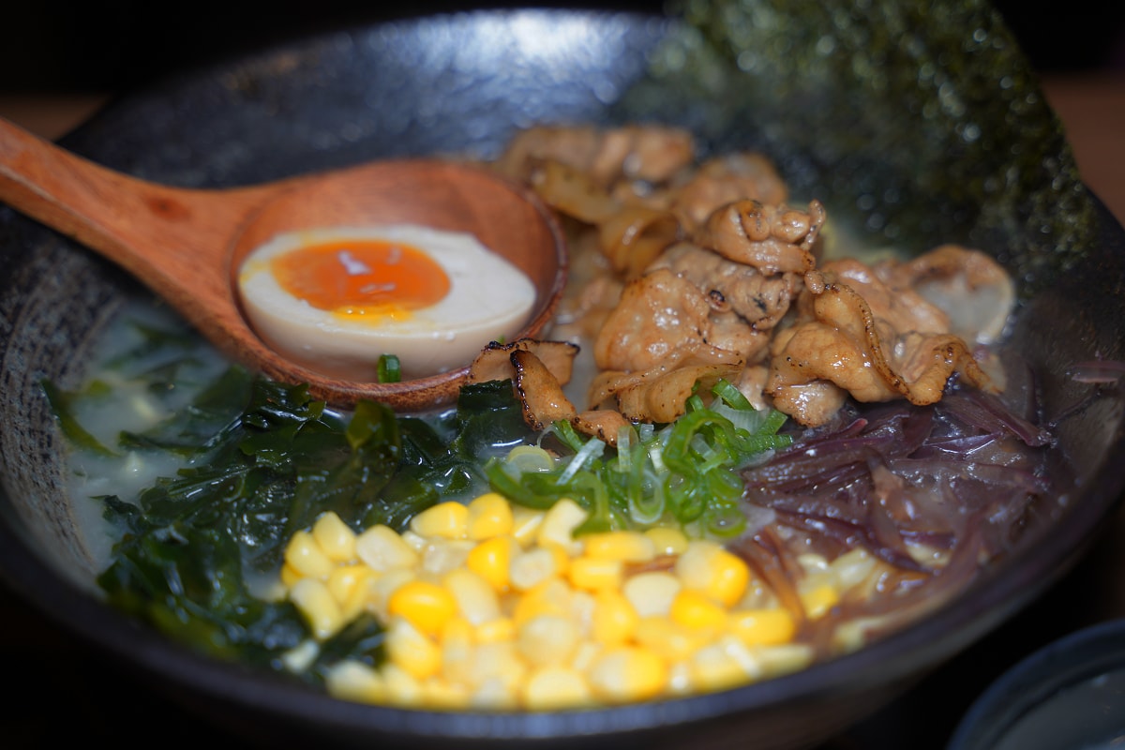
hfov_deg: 27.0
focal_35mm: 75
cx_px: 562
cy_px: 375
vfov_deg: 18.2
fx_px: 2344
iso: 200
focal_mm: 75
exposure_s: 1/80
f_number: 4
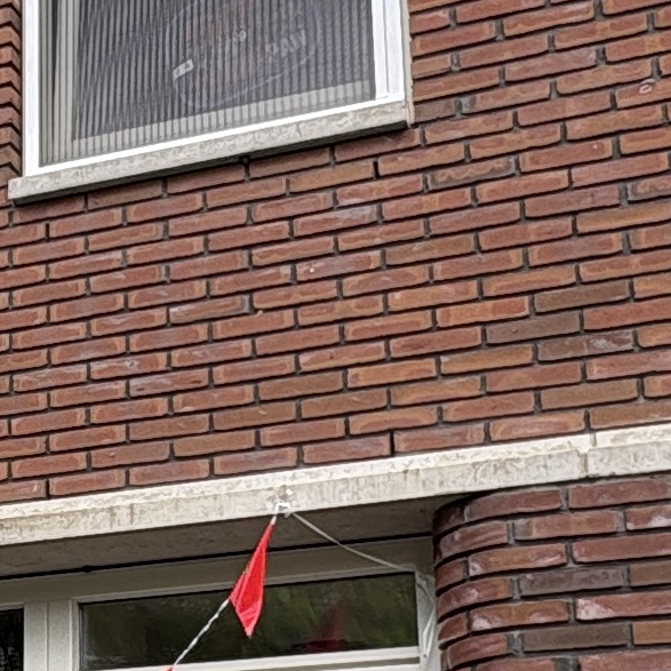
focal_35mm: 85
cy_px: 554
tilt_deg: +14.4
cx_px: -59
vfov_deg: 20.1
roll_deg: -0.3
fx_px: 1864
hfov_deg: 19.6
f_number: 2.2
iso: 40
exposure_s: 1/264
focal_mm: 2.22
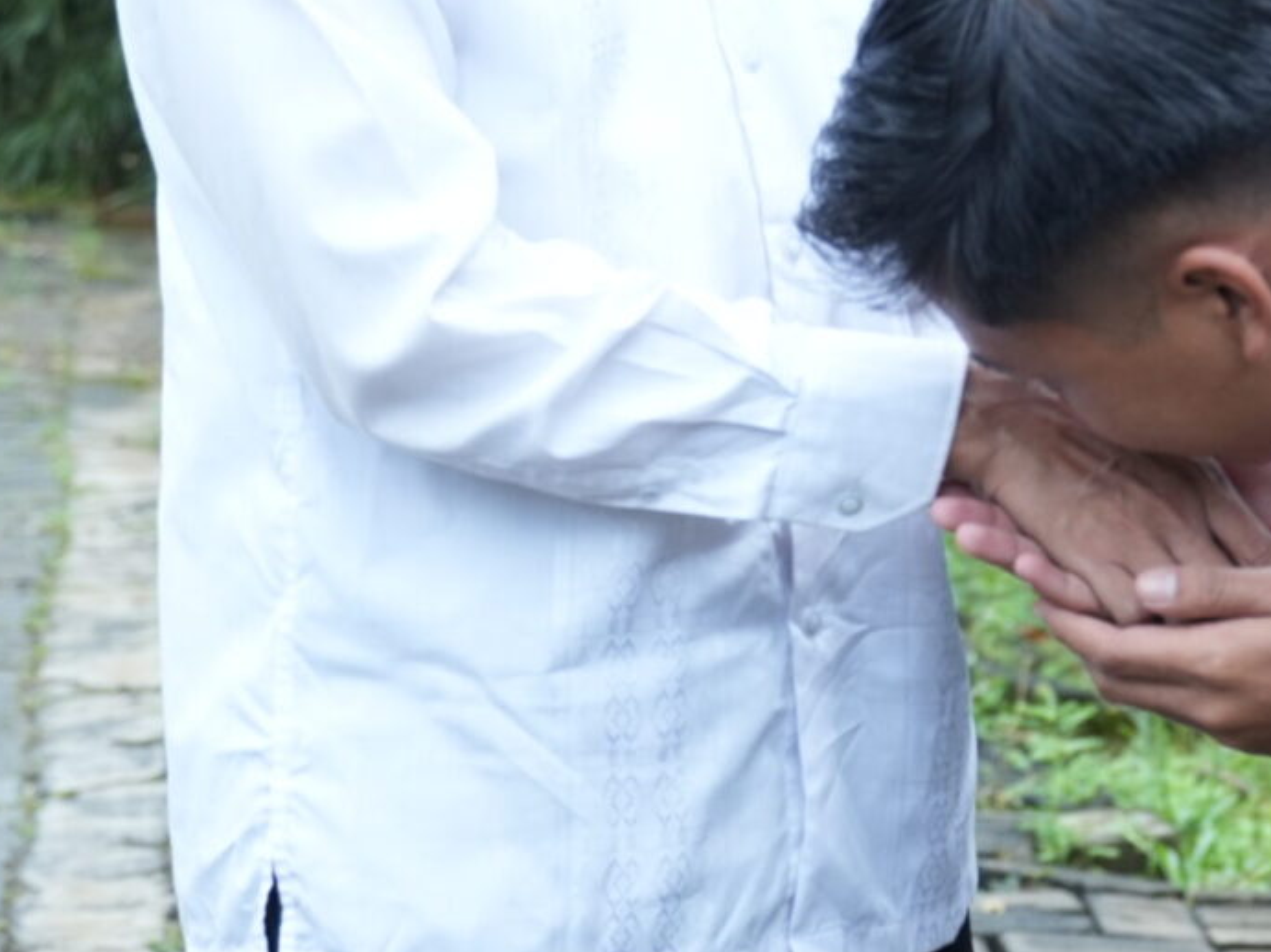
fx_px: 7159
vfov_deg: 7.6
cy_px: -162
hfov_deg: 10.0
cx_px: 1387
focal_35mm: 195
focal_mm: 49
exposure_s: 1/320
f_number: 4
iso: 320
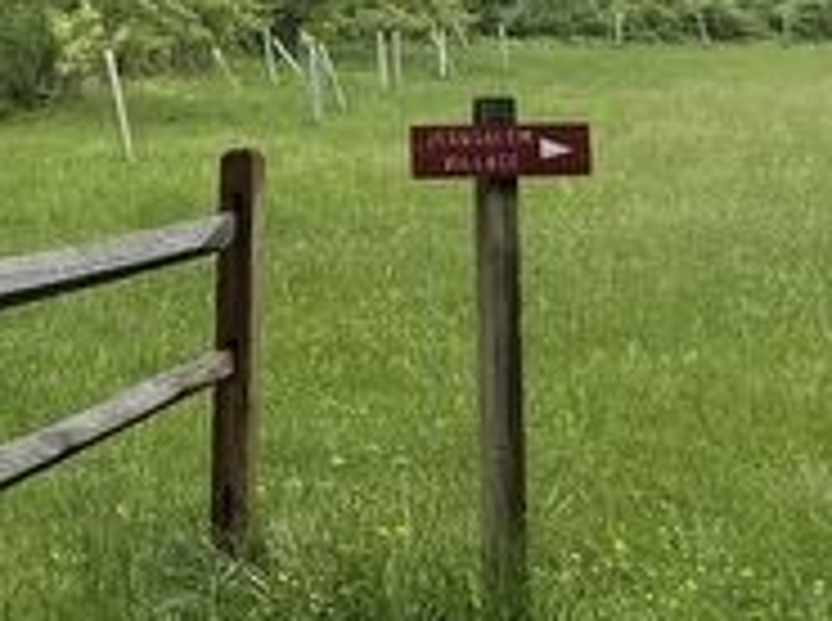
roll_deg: +1.1
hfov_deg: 18.7
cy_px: -220
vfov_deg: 13.6
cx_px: 121
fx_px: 2495
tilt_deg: +7.7
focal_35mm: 104
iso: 80
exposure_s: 1/1770
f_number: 1.78
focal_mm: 6.76
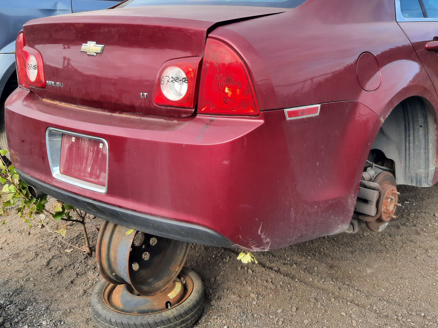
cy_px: 92
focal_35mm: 41
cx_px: 277
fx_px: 519
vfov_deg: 34.6
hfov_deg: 45.3
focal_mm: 3.92
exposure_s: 1/606
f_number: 1.7
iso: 40
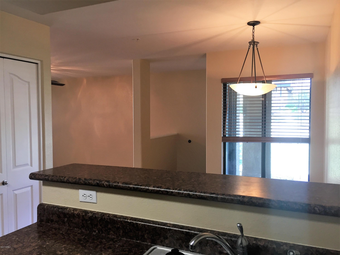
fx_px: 285
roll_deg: -0.1
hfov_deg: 61.7
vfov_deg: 48.2
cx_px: 170
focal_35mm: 29
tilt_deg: -3.9
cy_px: 128
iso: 64
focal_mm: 4.15
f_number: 2.2
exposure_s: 1/30
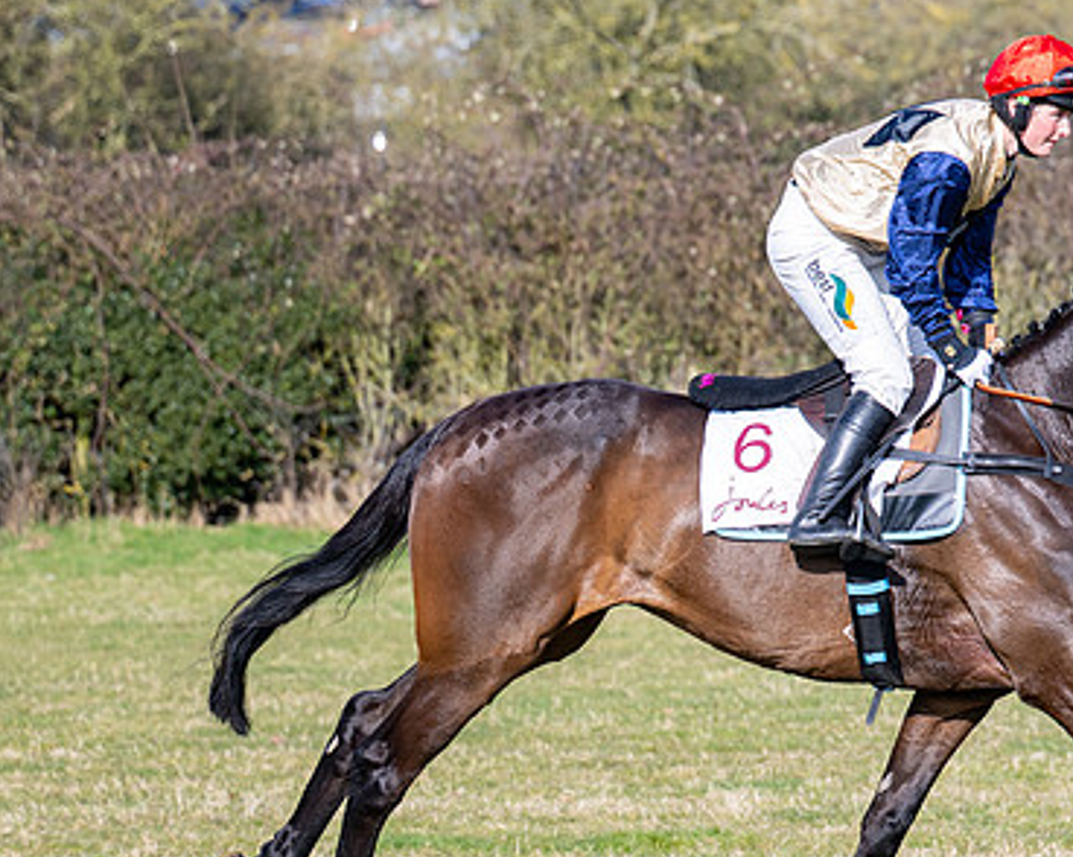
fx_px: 7808
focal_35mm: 246
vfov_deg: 6.3
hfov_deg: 7.8
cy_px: 548
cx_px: 907
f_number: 2.8
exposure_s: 1/1600
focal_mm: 95
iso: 100
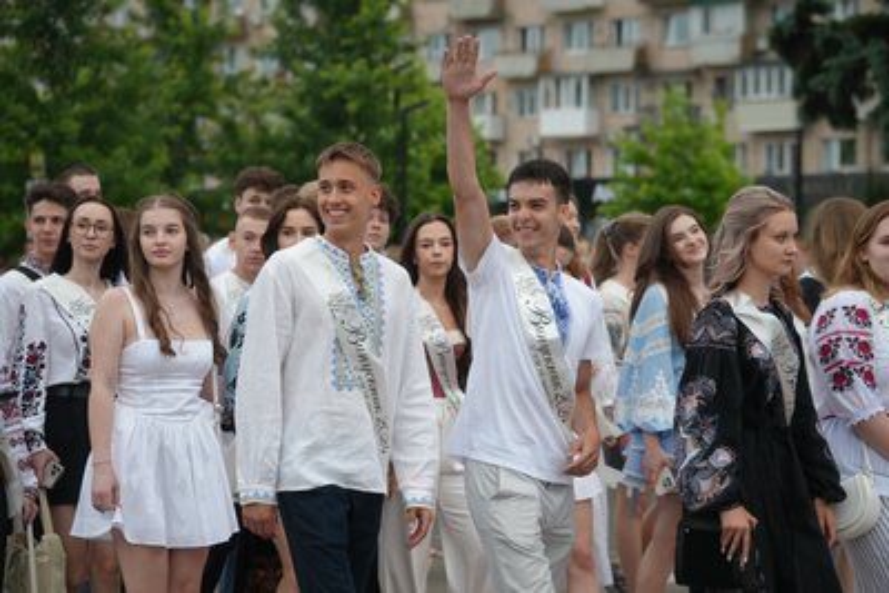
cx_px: 444
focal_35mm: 123
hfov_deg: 16.6
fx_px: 3038
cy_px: 296
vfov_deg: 11.2
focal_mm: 123
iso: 320
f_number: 5
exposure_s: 1/160
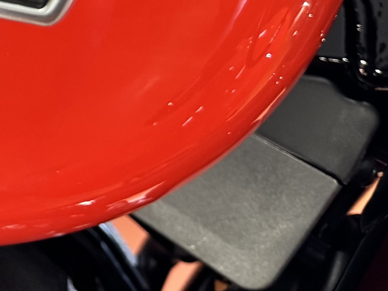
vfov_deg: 14.0
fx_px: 1043
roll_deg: -8.5
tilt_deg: -20.0
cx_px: -248
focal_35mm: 93
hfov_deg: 18.0
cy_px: -247
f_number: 1.78
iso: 250
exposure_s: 1/48
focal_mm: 6.76
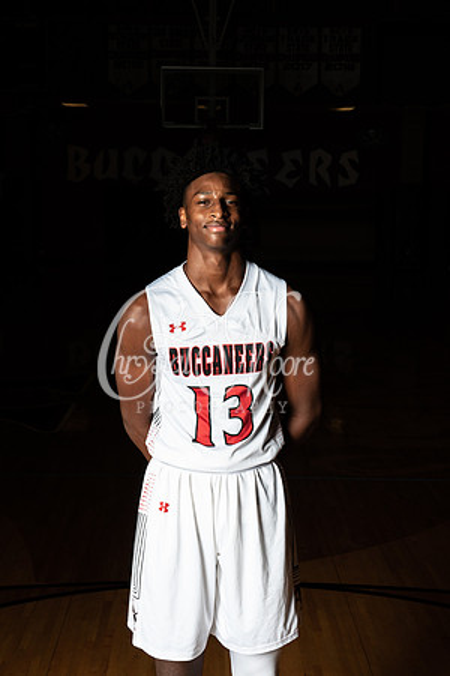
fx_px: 1237
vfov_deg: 30.5
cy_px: 338
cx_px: 225
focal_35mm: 66
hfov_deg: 20.6
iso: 320
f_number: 14
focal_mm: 66
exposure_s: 1/200
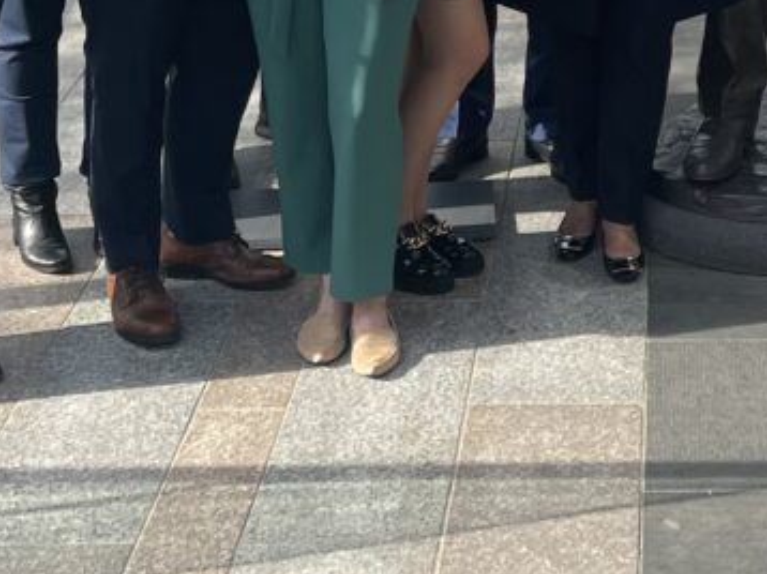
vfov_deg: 12.2
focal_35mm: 109
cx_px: 776
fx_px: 2414
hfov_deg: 17.6
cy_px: -545
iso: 32
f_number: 1.6
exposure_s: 1/1553
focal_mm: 5.1
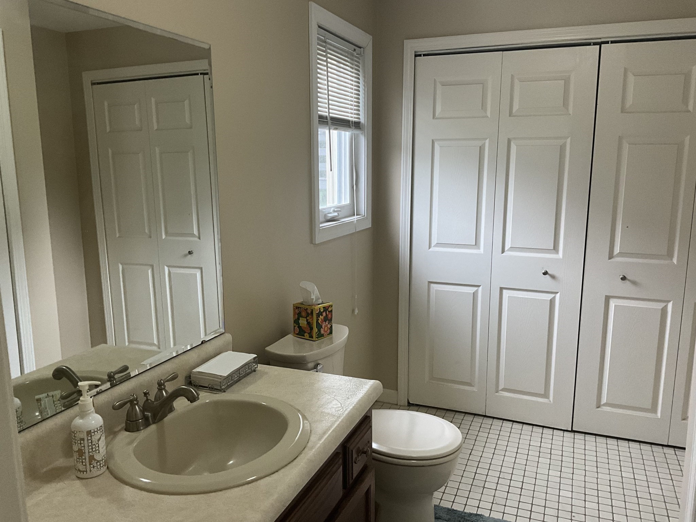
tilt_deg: -10.4
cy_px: 261
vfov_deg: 48.2
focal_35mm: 29
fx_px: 583
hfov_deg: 61.7
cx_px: 348
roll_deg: +0.2
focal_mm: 3
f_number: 1.8
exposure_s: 1/60
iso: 125
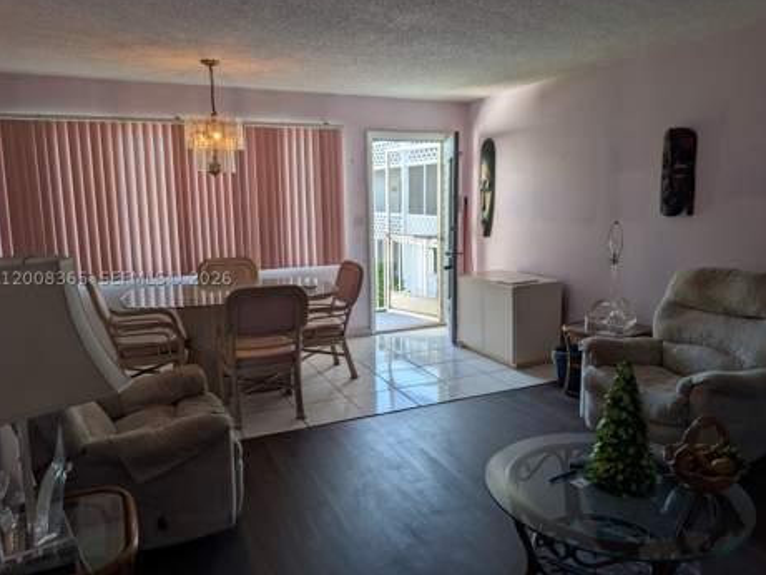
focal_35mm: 25
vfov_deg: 54.9
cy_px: 278
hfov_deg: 69.4
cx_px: 384
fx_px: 553
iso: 39
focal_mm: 6.9
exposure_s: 1/120
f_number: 1.68
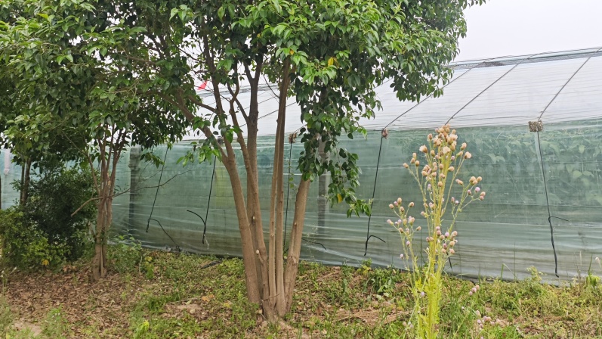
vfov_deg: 32.2
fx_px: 559
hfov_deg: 56.6
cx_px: 301
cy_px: 40
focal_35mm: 35
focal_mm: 5.84
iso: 50
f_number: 1.6
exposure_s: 1/201
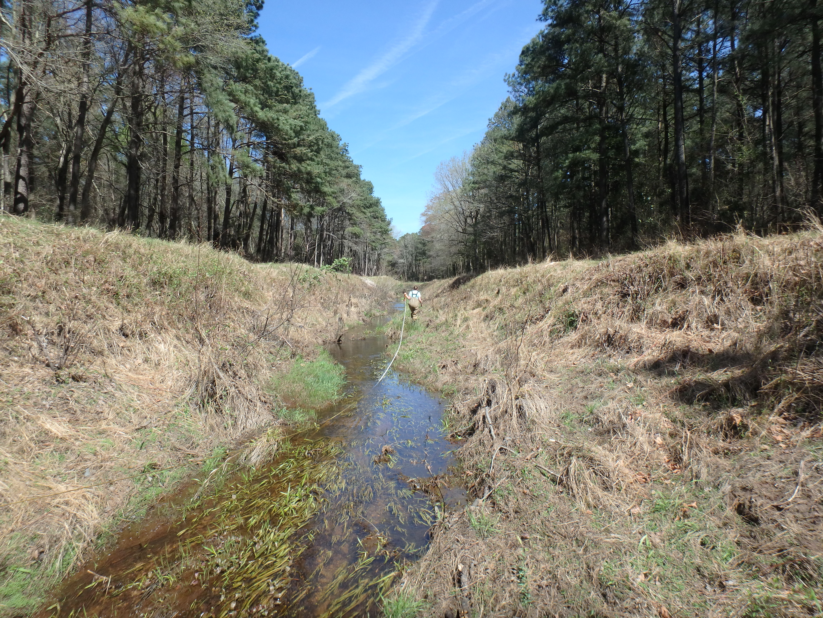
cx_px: 412
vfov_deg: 63.4
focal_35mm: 21
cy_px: 309
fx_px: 499
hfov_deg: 79.0
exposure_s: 1/800
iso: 125
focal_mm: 3.7
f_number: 3.5
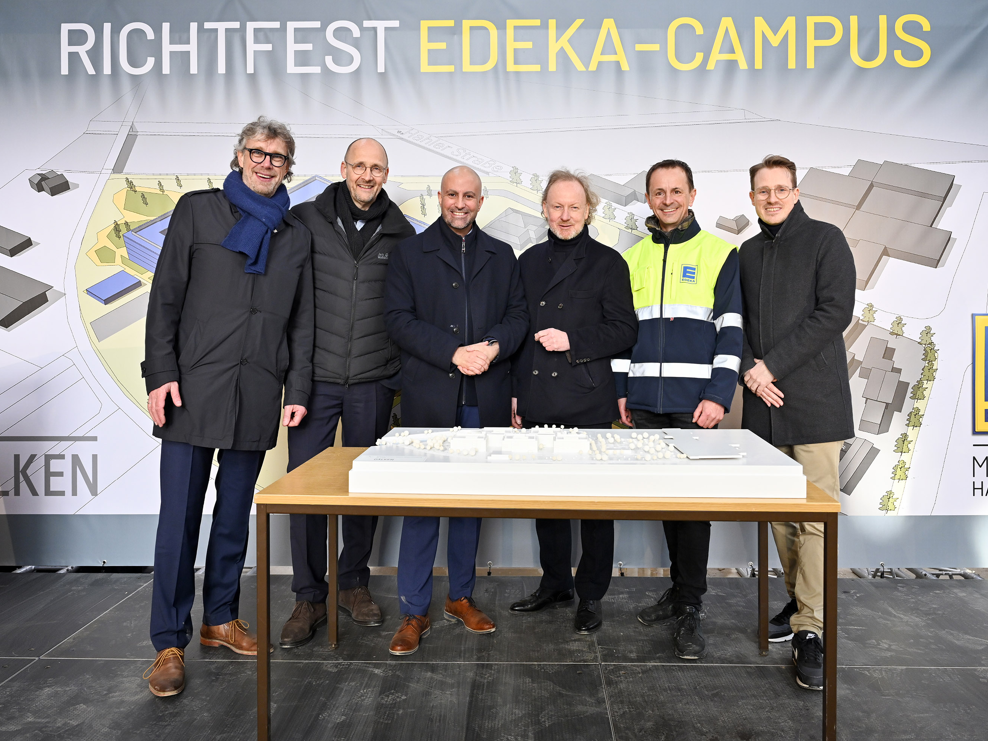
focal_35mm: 26
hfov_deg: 67.2
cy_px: 371
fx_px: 742
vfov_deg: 53.1
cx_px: 537
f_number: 4
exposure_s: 1/200
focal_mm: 24
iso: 800
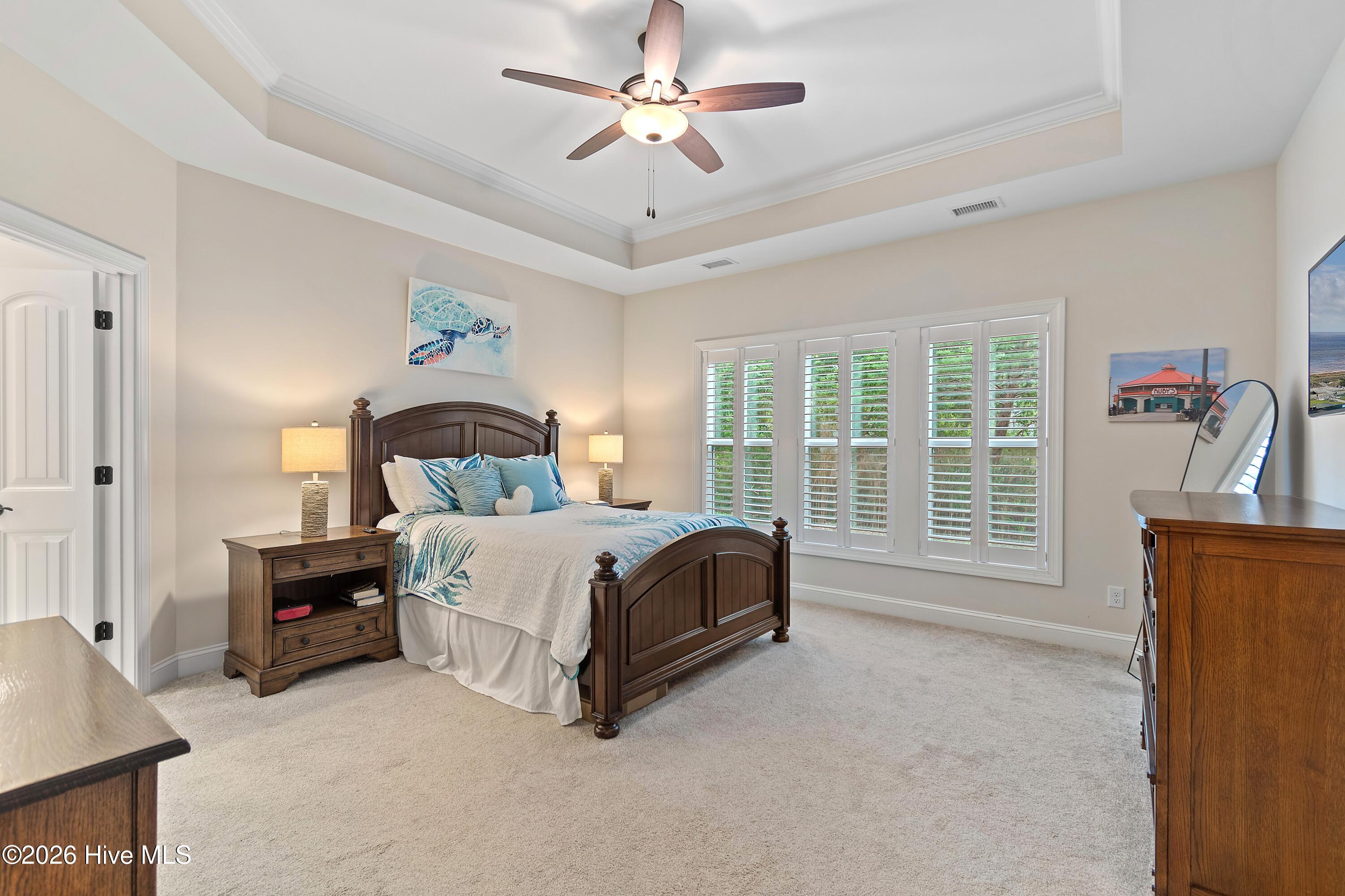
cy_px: 448
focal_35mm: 15
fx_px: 560
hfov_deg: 100.4
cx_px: 672
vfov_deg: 77.3
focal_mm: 10
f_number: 4.5
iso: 100
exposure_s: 1
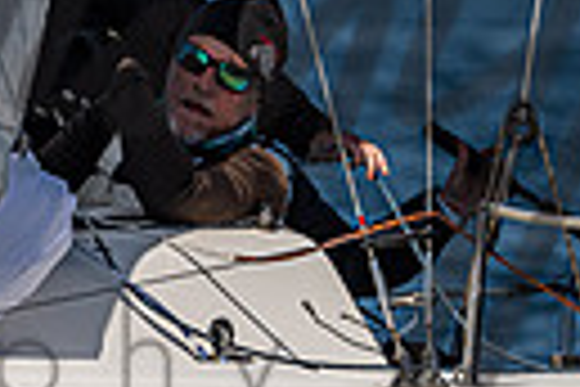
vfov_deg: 0.9
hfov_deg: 1.4
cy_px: -90
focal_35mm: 1448
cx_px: 266
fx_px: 23327
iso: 400
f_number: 5.3
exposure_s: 1/8000
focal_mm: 280
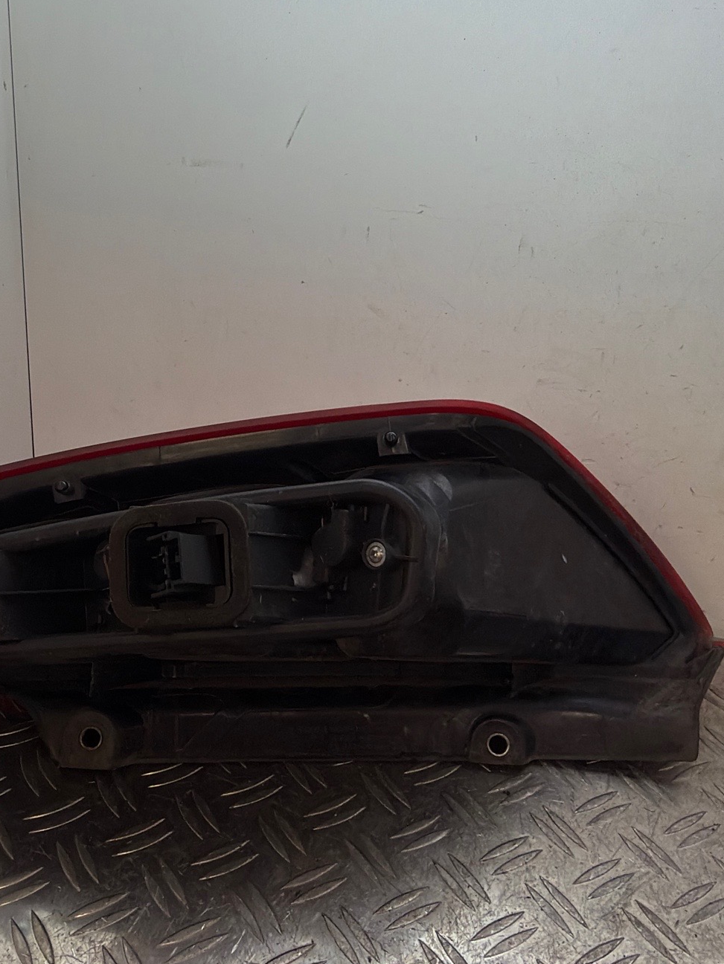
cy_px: 396
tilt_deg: -23.2
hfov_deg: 38.4
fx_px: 1032
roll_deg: -2.5
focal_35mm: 37
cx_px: 269
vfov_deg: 49.9
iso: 40
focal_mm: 2.22
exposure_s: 1/100
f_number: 2.2
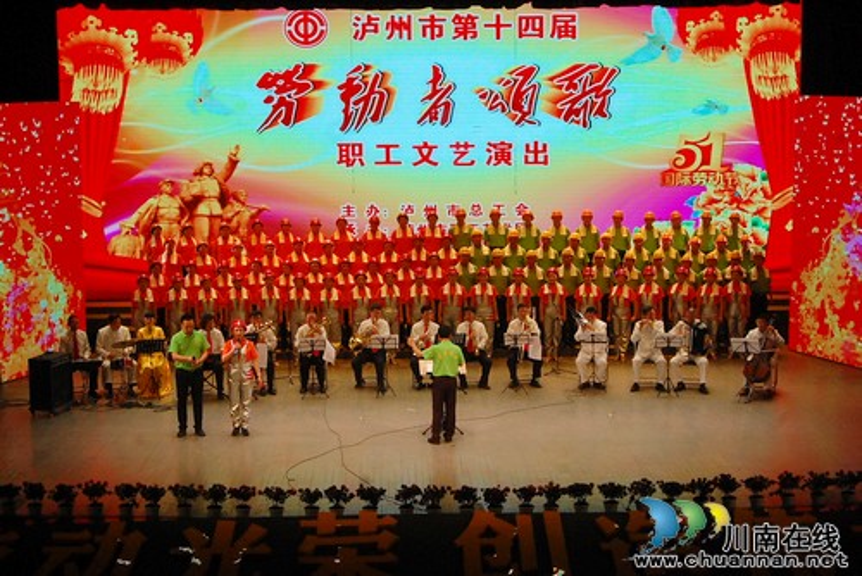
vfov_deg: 34.3
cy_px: 288
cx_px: 431
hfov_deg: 49.5
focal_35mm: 39
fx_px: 934
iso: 800
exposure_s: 1/80
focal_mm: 26
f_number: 11
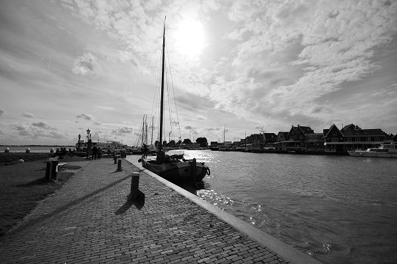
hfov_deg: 100.5
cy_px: 132
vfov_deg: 77.2
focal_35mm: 15
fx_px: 165
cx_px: 198
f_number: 9
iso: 200
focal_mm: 10
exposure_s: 1/4000
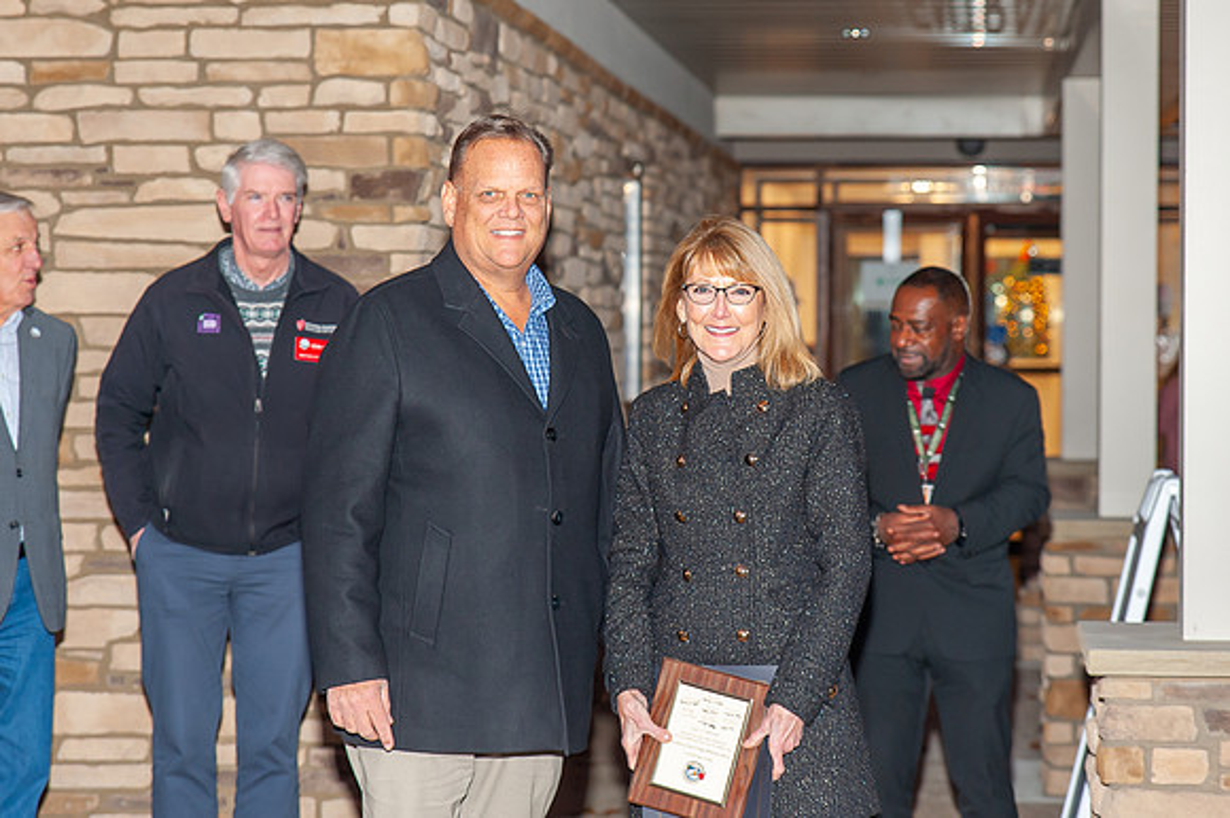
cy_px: 341
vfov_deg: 14.7
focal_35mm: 93
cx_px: 670
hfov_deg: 22.0
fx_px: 3166
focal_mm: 70
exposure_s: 1/160
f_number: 3.5
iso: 800
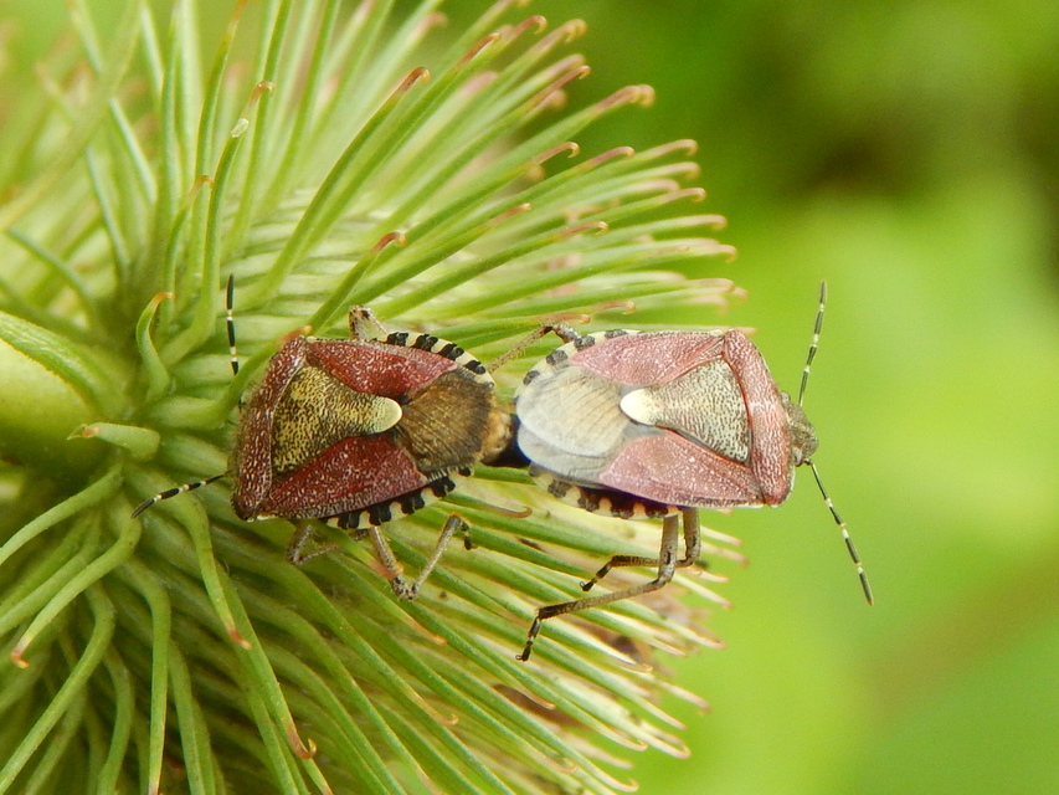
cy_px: 398
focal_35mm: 75
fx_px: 2295
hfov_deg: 26.0
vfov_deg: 19.6
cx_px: 530
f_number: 4.2
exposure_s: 1/250
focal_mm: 13.5
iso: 220
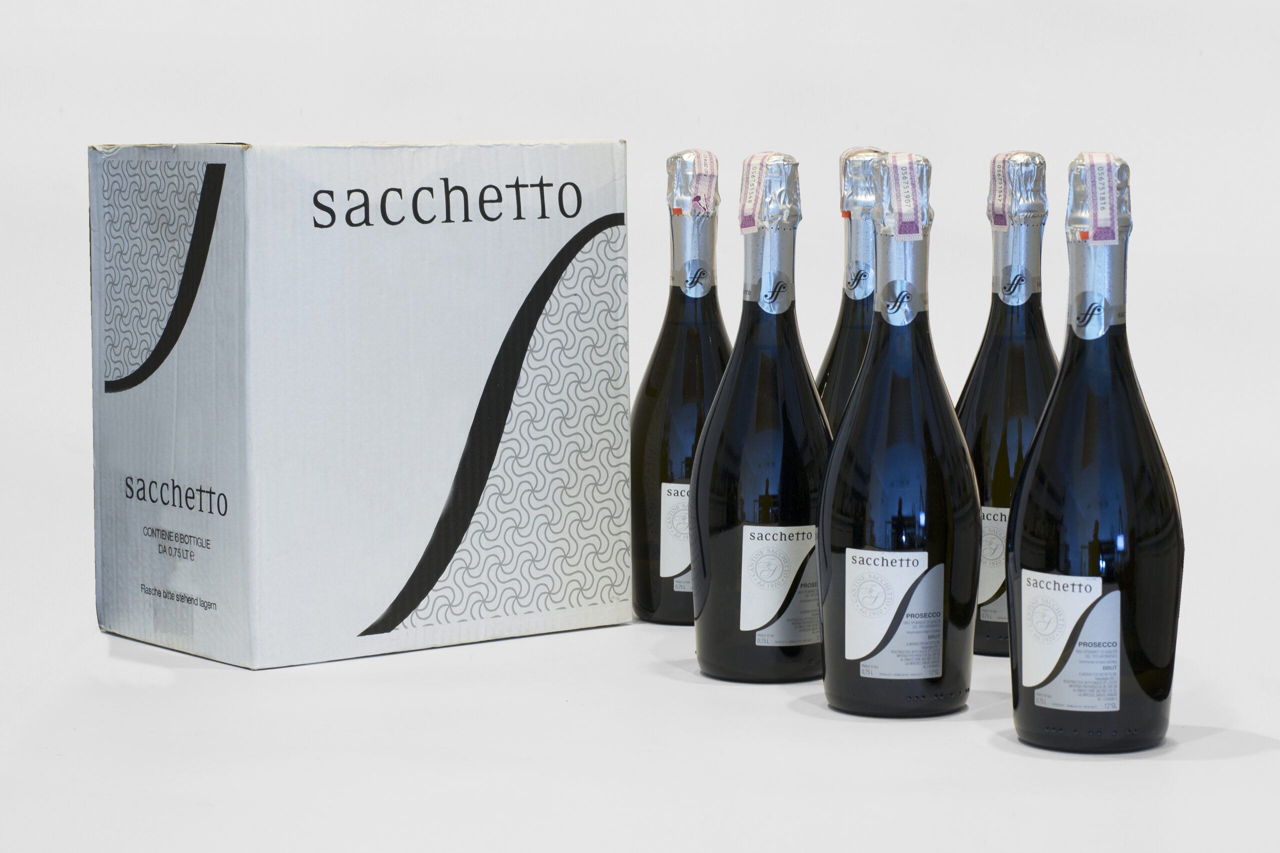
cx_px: 640
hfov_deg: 27.0
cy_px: 426
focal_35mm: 75
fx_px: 2667
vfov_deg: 18.2
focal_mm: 50
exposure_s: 1/2
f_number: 8
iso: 100
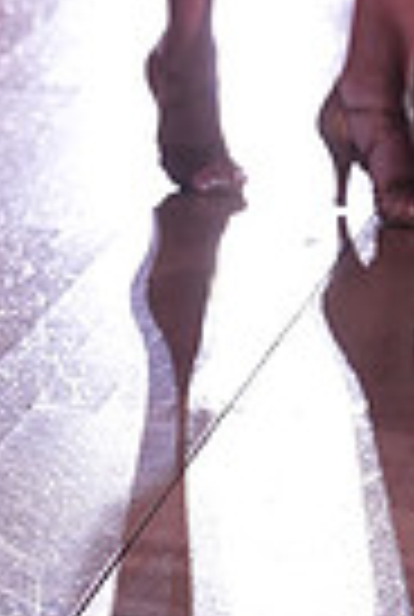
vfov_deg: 4.8
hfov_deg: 3.3
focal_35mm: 422
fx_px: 7242
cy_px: -603
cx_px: -151
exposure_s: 1/400
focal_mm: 100
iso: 2000
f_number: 4
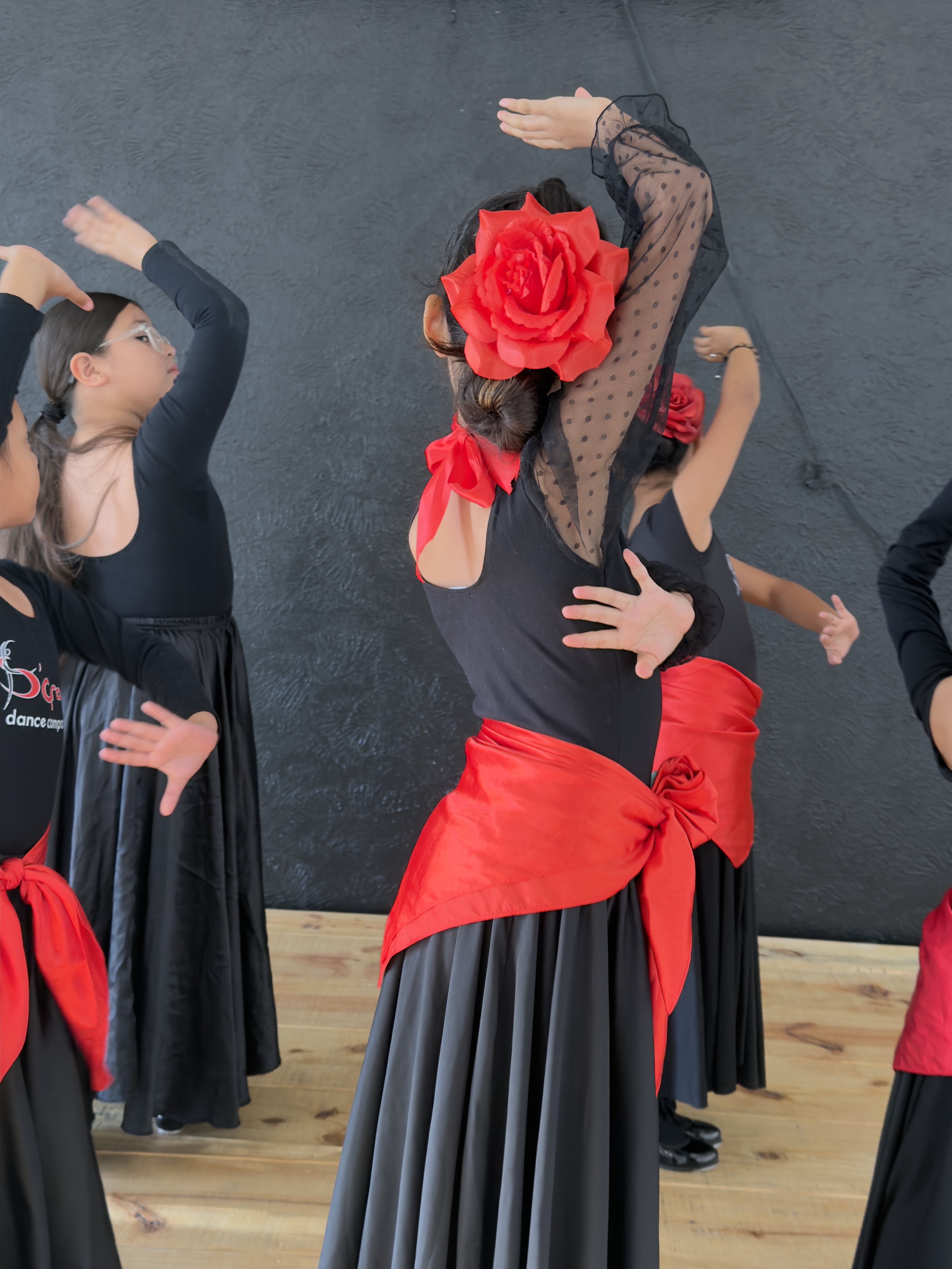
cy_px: 634
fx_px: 1613
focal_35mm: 44
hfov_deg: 32.9
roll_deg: -2.2
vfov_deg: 42.9
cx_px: 476
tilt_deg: -8.5
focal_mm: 6.76
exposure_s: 1/60
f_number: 1.78
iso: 250
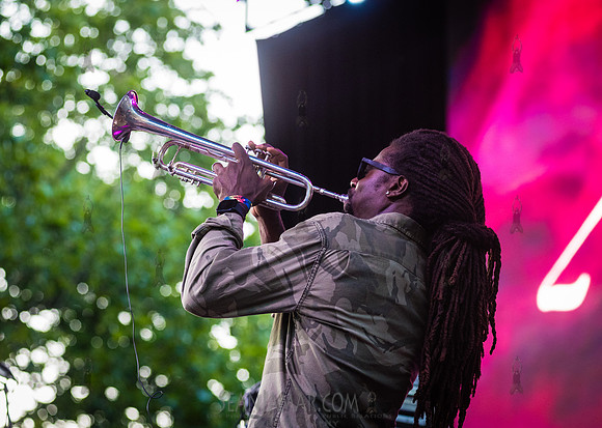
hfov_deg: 13.2
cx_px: 366
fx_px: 2595
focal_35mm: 152
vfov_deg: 9.4
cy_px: 196
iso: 2000
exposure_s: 1/400
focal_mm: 120
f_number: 4
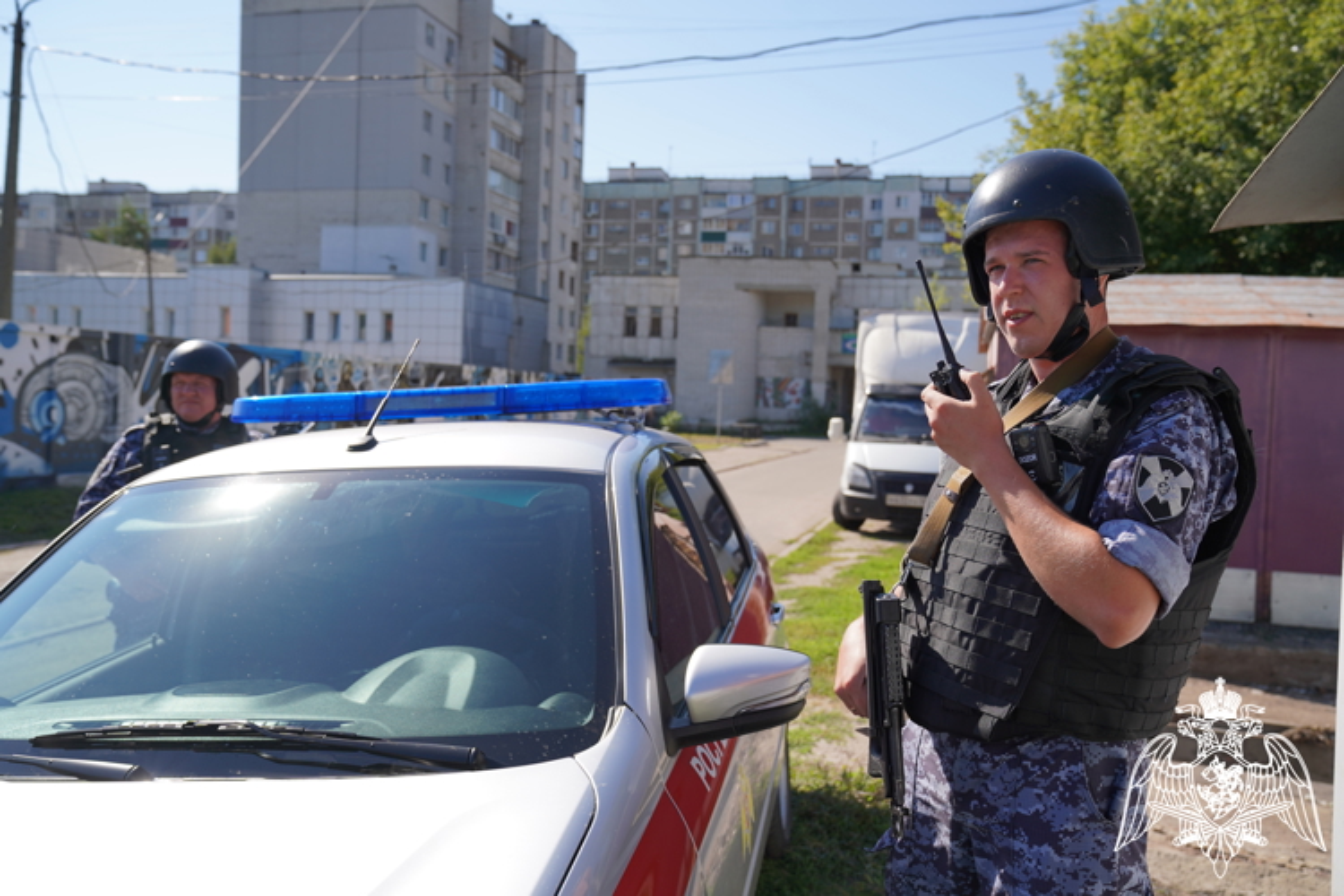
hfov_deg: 58.7
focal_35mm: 32
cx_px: 672
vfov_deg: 41.1
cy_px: 448
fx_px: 1195
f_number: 4.5
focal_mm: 32
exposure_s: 1/640
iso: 100
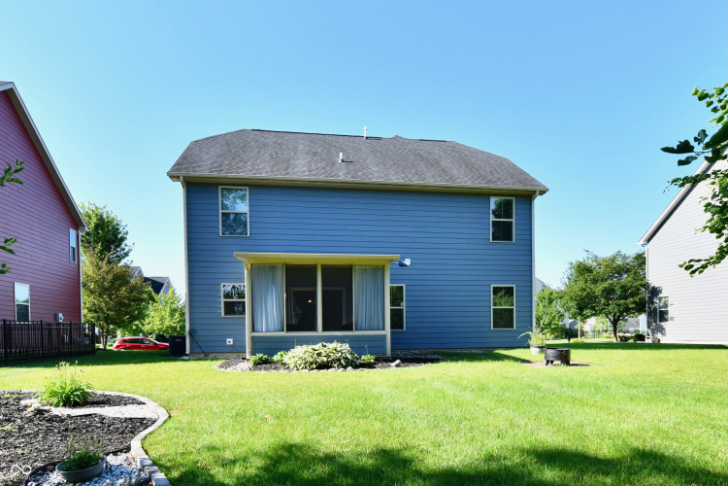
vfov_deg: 81.2
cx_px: 364
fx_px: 283
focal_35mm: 14
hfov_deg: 104.3
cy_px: 243
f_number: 10
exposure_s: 1/400
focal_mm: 14
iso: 640
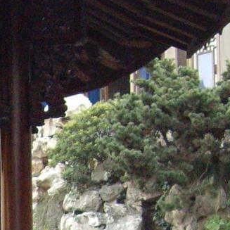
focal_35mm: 197
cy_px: 499
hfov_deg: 8.5
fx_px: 1481
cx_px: -192
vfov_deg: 8.3
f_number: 2.8
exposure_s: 1/80
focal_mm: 7.9
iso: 400
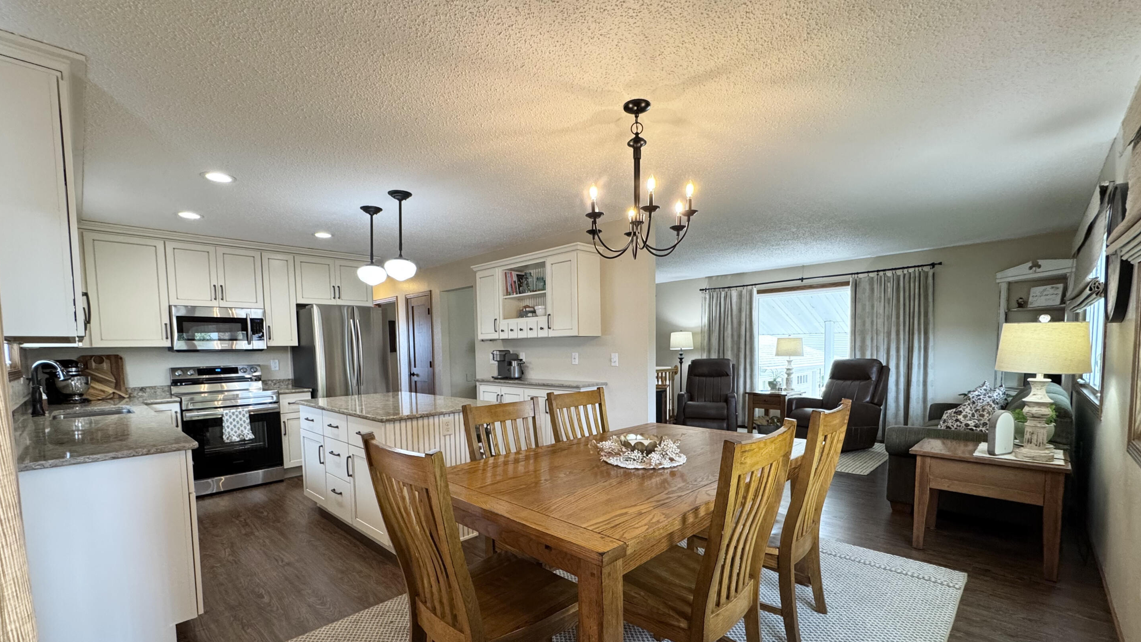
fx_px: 484
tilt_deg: -4.3
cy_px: 381
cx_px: 562
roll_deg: +1.4
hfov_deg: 99.4
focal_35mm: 16
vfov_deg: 66.5
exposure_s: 1/120
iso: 250
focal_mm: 2.22
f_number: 2.2
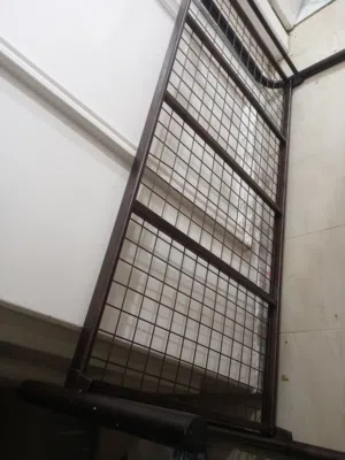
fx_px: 346
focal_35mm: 26
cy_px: 230
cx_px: 172
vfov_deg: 67.3
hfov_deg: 53.1
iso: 1260
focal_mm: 5.55
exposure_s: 1/24
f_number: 1.8
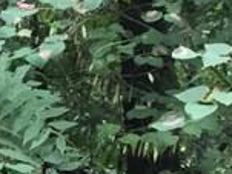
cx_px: -376
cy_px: 243
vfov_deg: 7.0
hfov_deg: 8.4
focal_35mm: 210
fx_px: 1406
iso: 25
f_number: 2.4
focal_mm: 3.3
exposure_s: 1/30
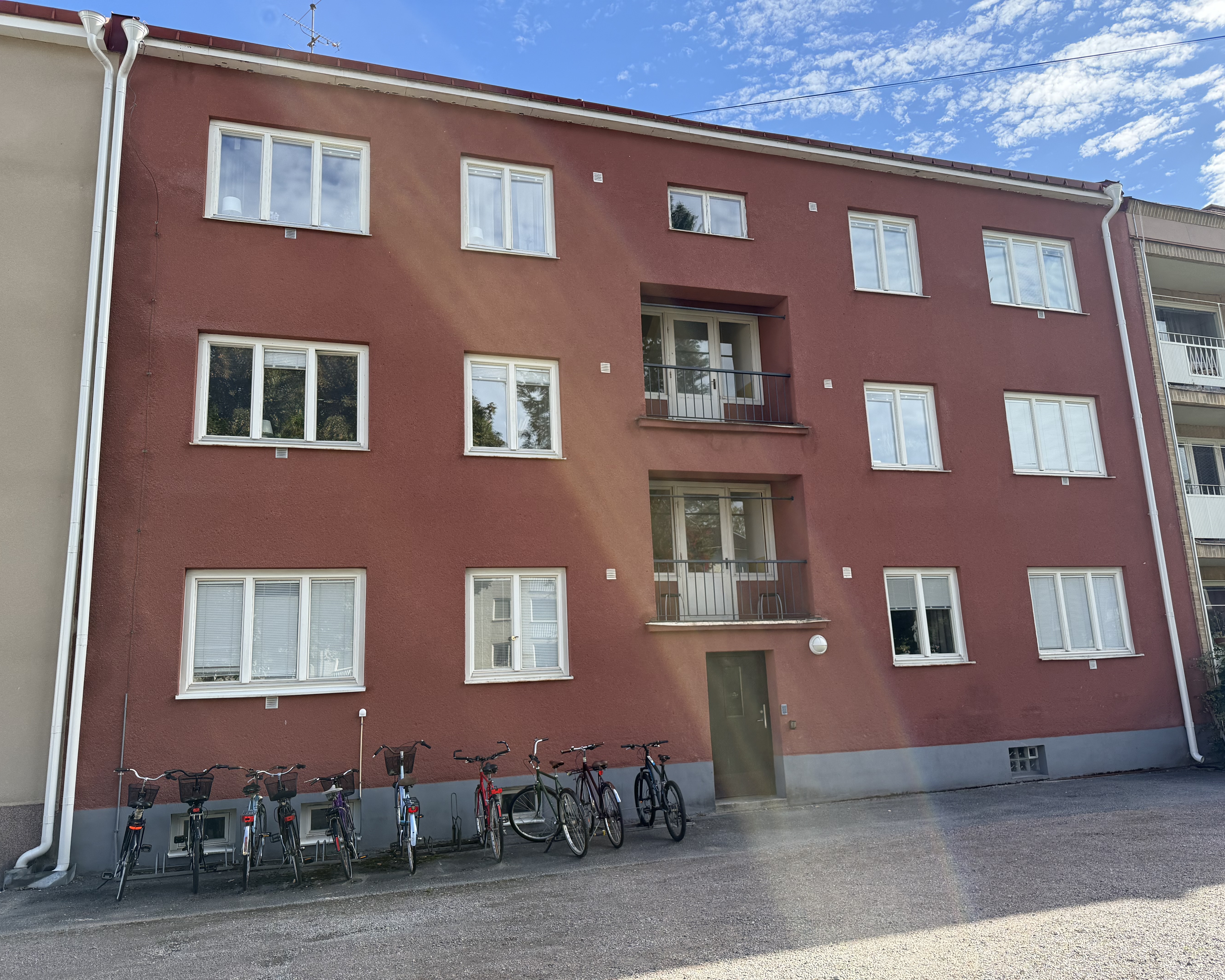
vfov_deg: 56.8
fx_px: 906
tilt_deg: +13.1
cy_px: 490
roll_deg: +2.3
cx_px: 626
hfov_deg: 68.1
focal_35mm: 25
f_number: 1.78
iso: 100
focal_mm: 6.76
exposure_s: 1/2053
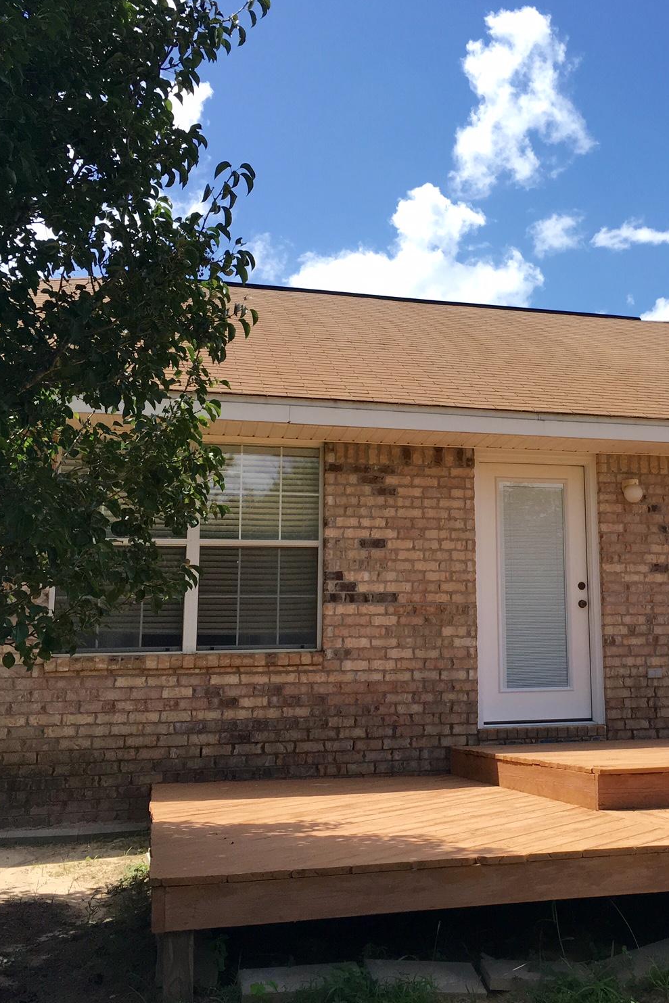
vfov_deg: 47.4
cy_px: 497
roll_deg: +1.0
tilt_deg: +11.0
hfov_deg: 31.7
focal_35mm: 41
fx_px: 1143
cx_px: 546
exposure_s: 1/2079
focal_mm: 4.15
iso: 40
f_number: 2.2
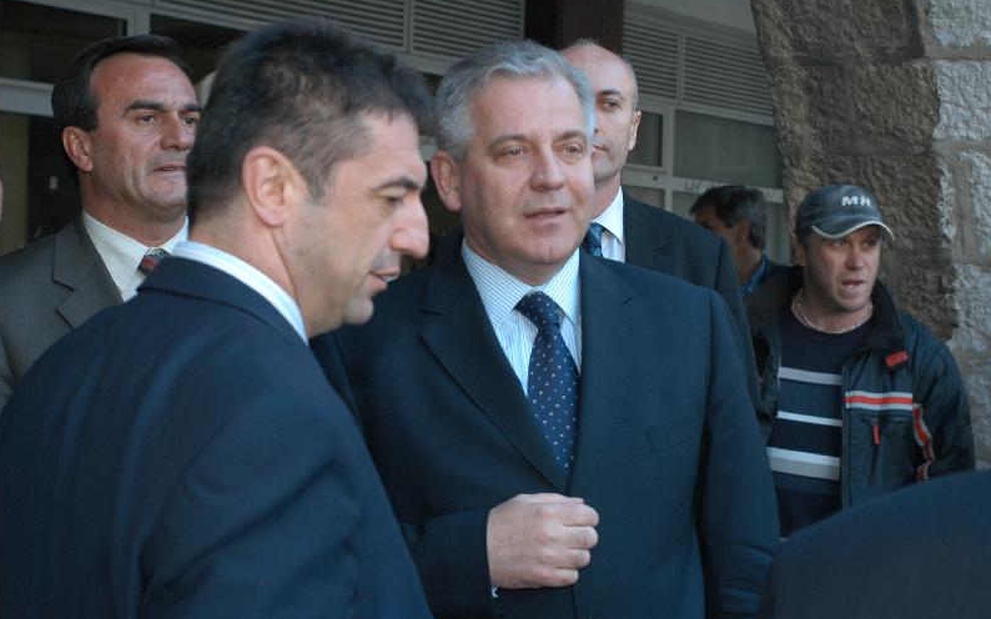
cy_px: 318
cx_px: 493
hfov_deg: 25.8
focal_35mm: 80
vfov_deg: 16.3
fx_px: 2160
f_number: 5.6
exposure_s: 1/60
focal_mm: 52
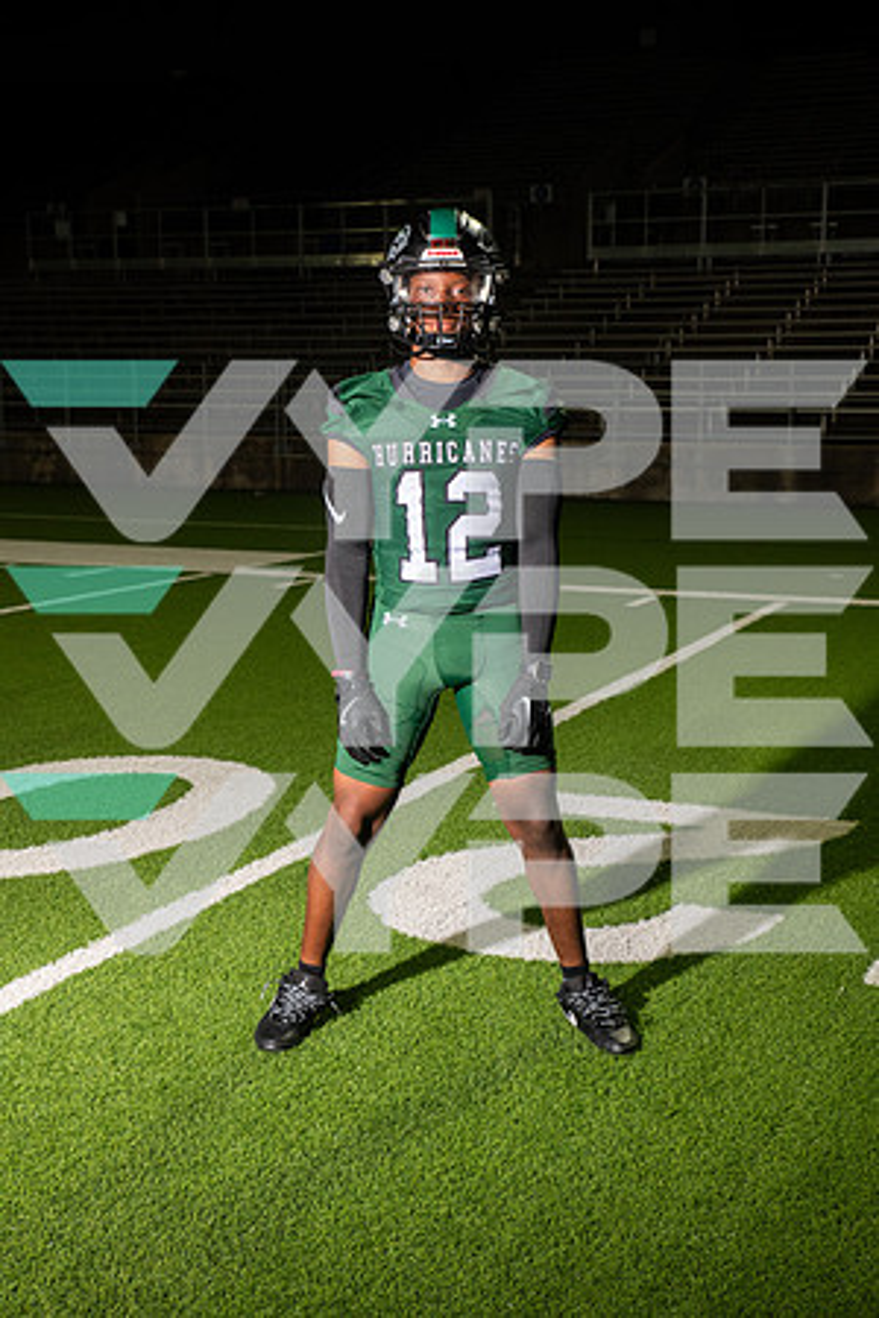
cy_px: 659
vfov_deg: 41.1
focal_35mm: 48
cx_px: 440
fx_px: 1758
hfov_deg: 28.1
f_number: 7.1
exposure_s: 1/400
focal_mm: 48
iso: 1000
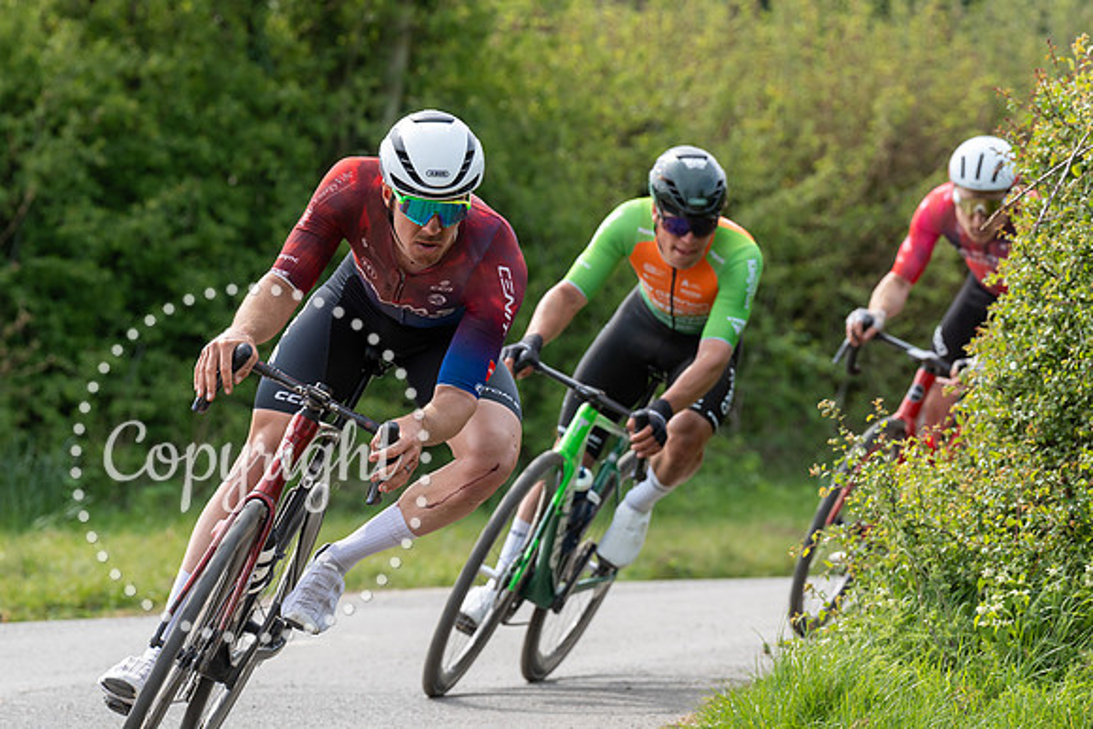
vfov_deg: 6.2
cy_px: 278
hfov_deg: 9.2
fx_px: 6763
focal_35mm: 223
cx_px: 615
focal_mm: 180
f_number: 5
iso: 500
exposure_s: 1/1000
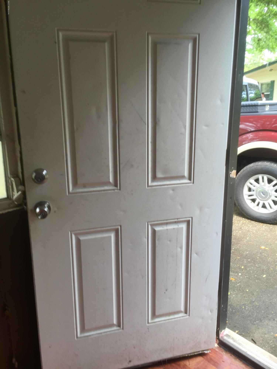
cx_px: 138
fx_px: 309
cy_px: 184
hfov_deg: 48.2
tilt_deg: -12.6
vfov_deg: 61.7
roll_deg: +0.5
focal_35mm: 29
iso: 32
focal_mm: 4.15
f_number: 2.2
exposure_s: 1/60
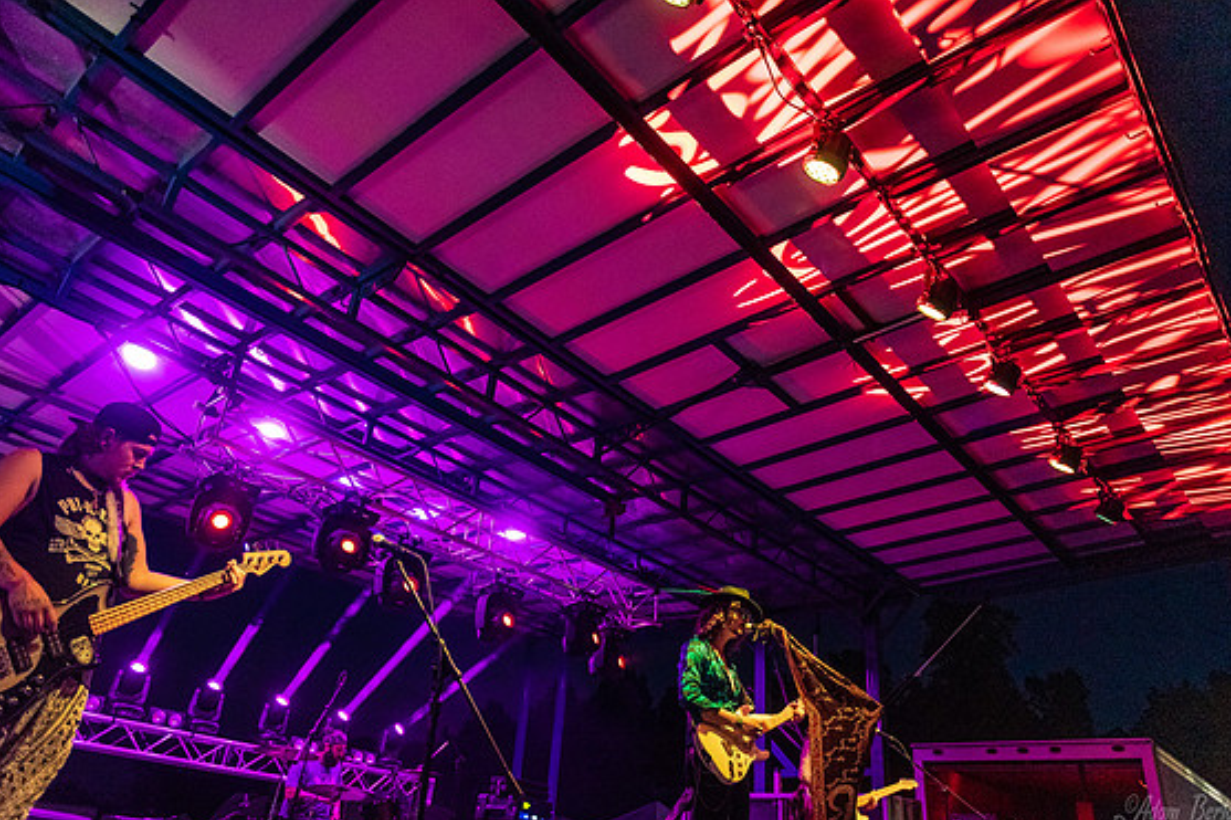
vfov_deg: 51.2
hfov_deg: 71.5
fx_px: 855
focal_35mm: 25
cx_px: 623
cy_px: 425
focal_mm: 24
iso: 6400
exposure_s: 1/160
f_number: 2.8
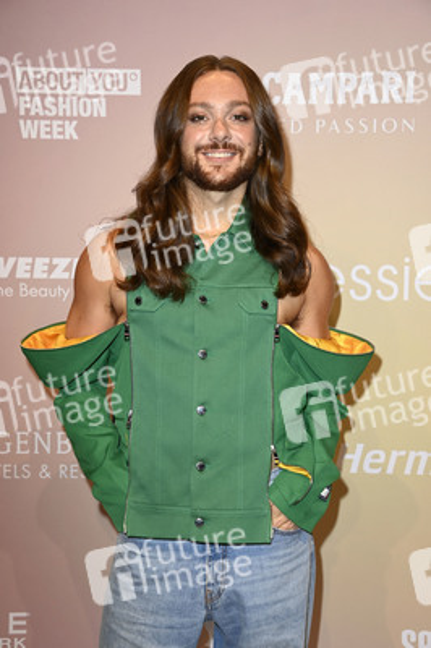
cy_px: 324
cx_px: 216
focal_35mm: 65
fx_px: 1169
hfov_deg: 20.9
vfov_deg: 31.0
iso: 320
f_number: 5.6
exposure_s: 1/250
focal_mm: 65
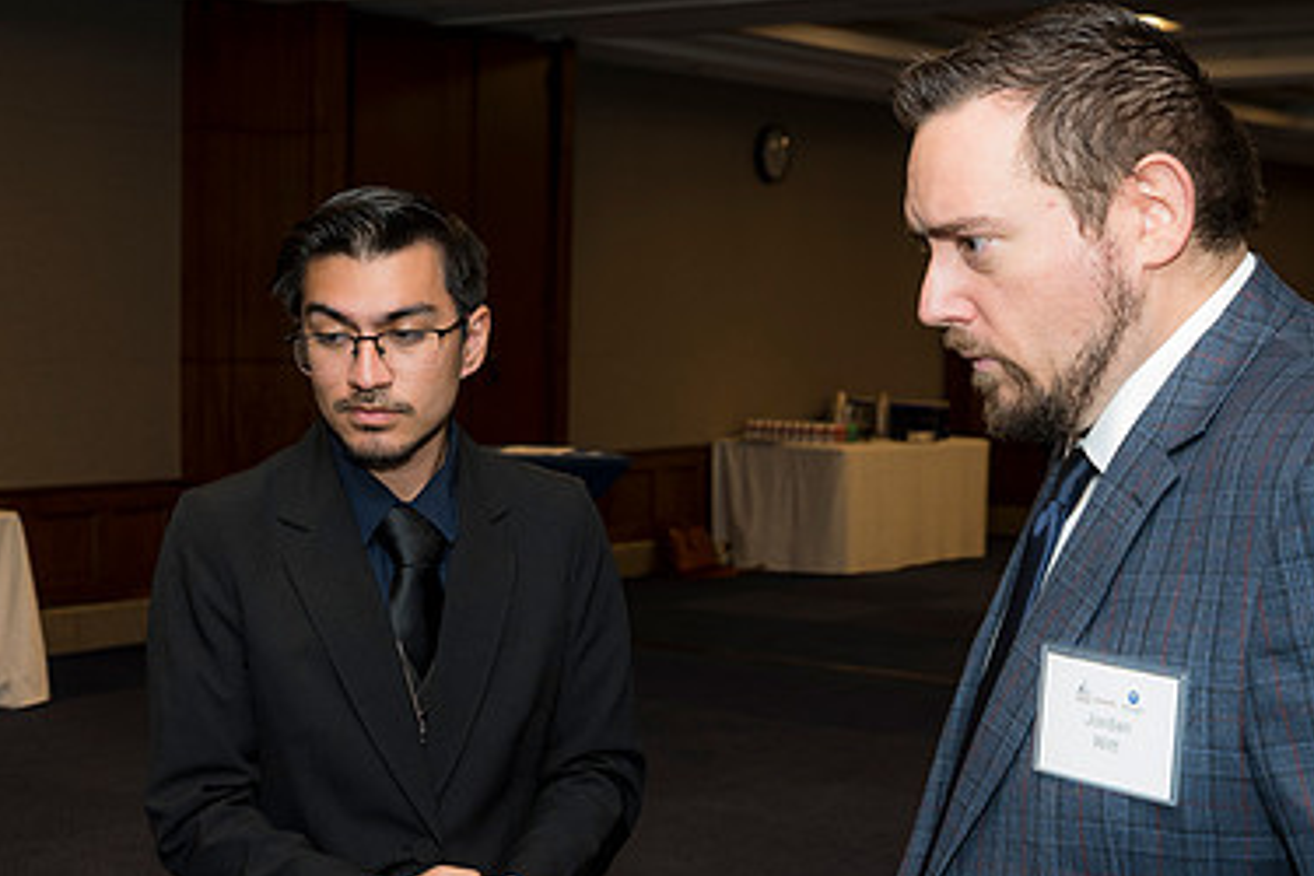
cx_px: 424
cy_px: 559
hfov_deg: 30.7
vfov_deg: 20.9
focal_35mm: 65
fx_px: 2372
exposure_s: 1/125
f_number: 5
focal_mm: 42
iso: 800
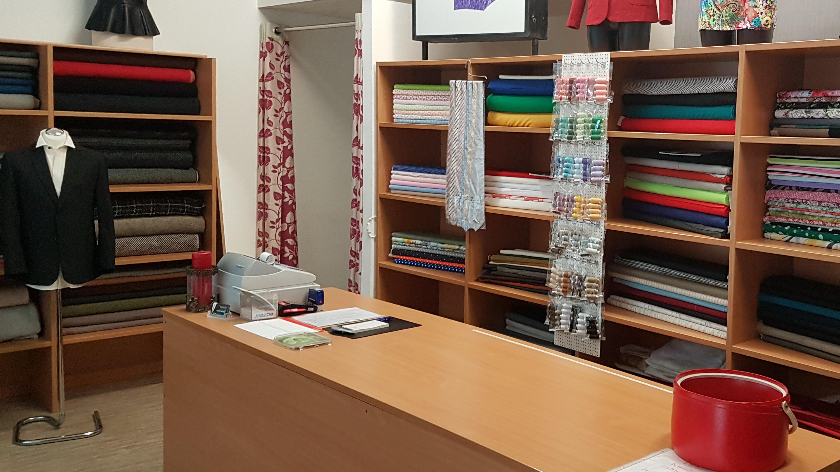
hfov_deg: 51.8
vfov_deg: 31.1
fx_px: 846
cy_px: 196
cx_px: 559
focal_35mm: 38
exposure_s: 1/33
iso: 200
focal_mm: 4.2
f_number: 1.7
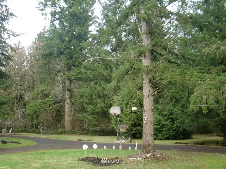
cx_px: 113
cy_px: 84
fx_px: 248
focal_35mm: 38
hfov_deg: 49.0
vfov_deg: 37.7
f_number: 3.9
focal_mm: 6.66
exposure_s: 1/60
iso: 125
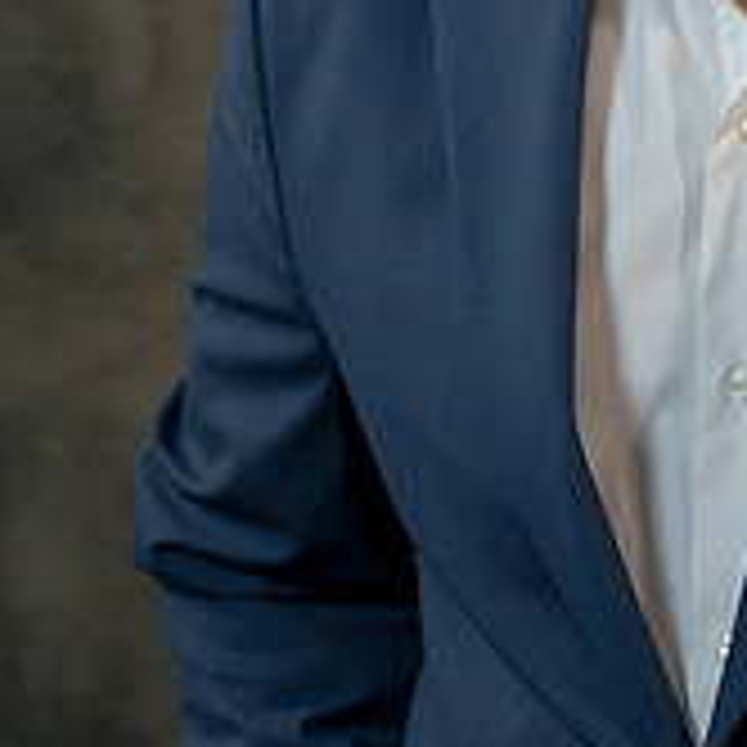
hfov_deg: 7.2
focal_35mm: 242
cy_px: -176
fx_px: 5908
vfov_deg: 7.2
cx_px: 666
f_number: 5
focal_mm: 105
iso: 250
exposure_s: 1/100
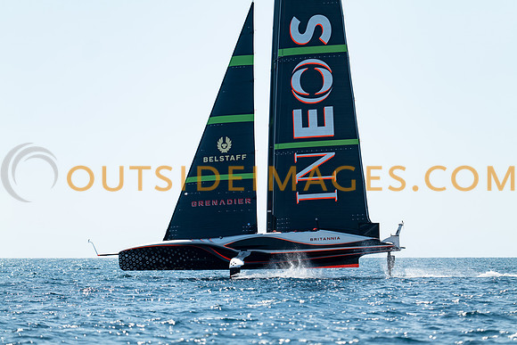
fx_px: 2873
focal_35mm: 200
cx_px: 258
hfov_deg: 10.3
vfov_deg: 6.9
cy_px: 172
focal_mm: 200
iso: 100
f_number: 2.8
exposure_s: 1/2500
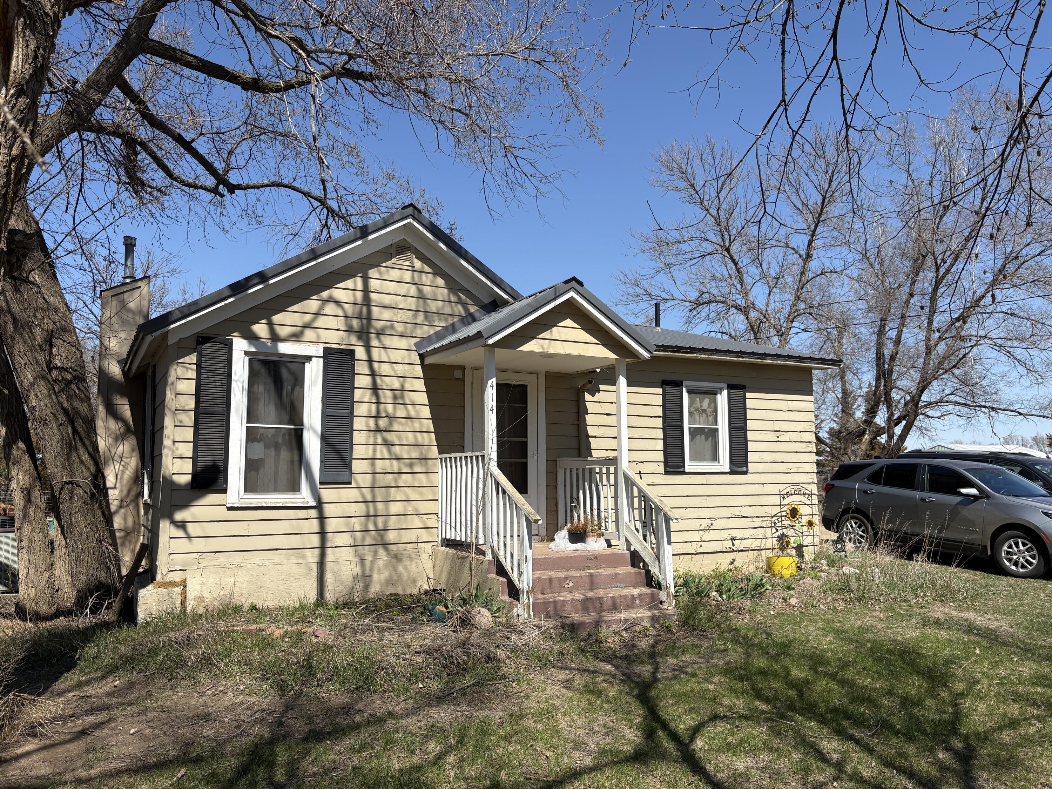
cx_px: 526
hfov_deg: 67.3
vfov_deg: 53.1
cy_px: 394
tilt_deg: +5.3
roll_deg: +0.0
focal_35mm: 26
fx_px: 790
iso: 50
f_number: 1.6
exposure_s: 1/4065
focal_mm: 5.96
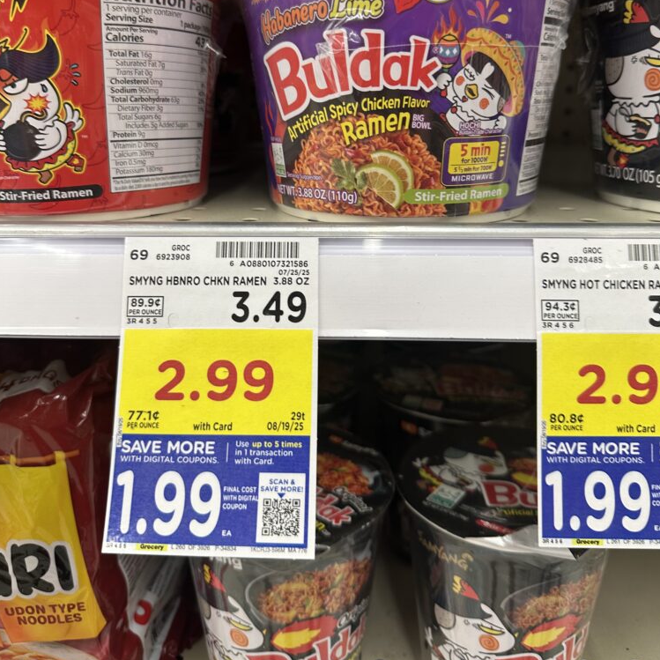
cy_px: 232
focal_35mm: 29
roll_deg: +0.4
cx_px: 334
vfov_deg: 54.7
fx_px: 626
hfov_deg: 55.6
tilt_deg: -12.5
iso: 125
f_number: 1.78
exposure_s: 1/64
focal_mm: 6.86
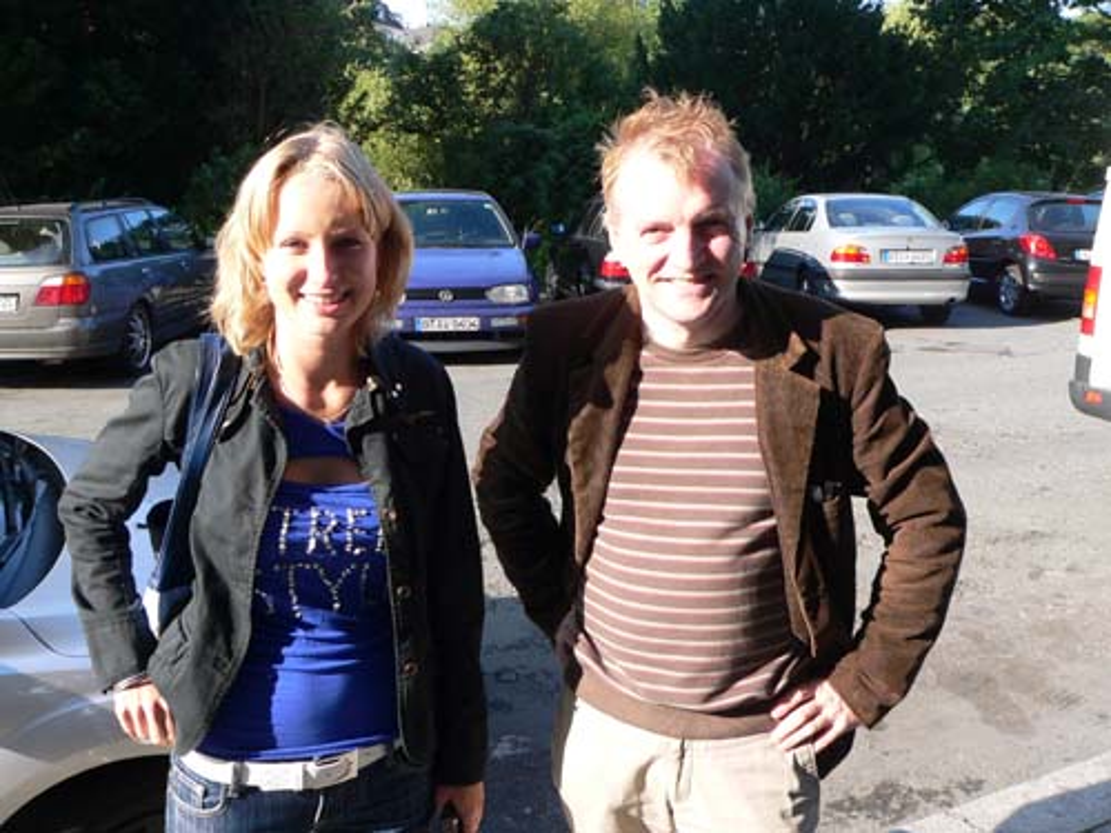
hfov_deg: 51.4
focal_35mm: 36
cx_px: 556
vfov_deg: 39.7
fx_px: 1155
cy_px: 416
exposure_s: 1/125
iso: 80
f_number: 4
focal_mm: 6
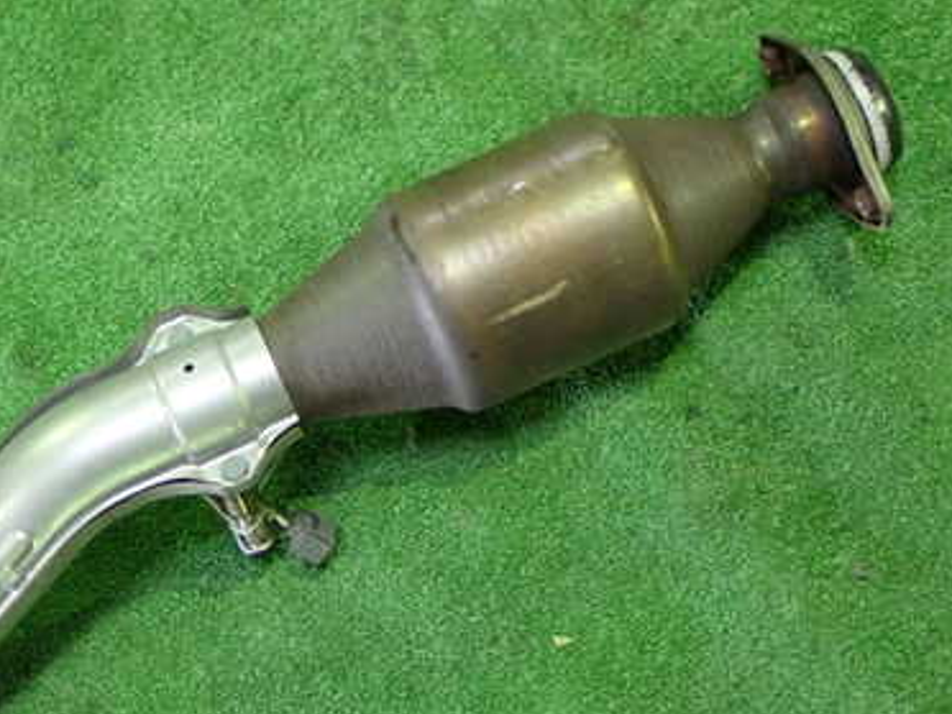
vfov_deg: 20.7
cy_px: 471
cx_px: 228
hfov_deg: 27.0
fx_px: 1953
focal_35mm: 71
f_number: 2.9
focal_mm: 7.84
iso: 800
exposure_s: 1/40
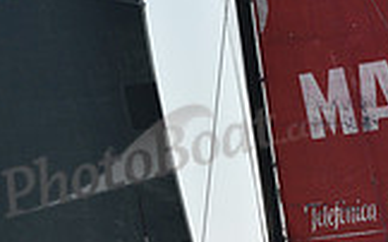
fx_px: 2695
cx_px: 465
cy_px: 246
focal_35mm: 255
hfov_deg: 8.2
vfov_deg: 5.1
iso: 250
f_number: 7.1
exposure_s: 1/800
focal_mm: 70
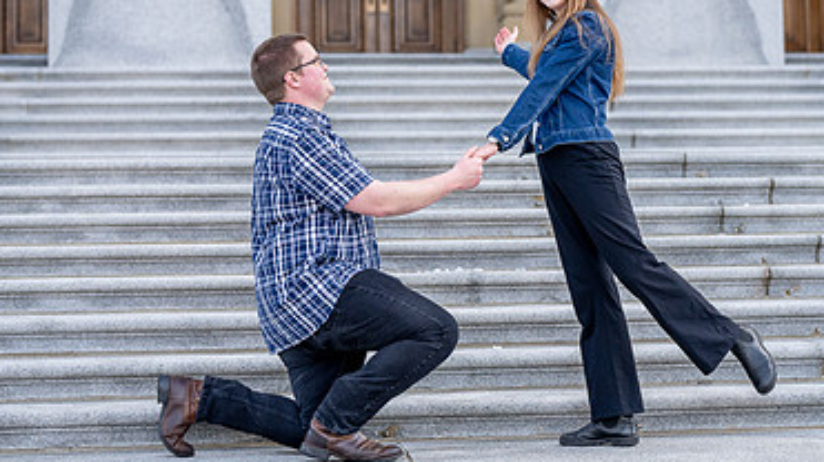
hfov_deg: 25.9
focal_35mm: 82
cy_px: 143
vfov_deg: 14.7
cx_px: 495
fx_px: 1790
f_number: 1.8
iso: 1000
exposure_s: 1/6400
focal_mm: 50
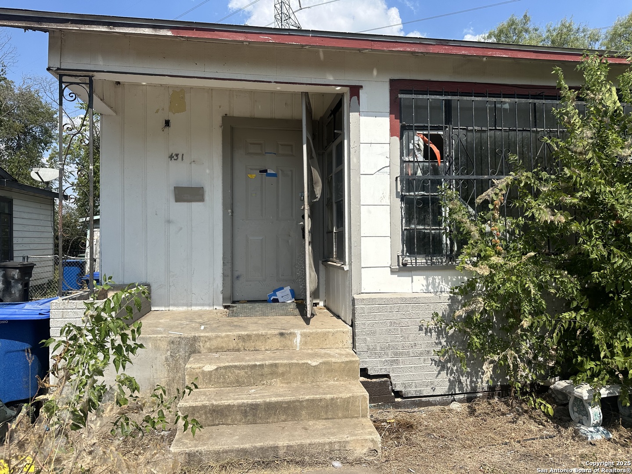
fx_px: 438
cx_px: 316
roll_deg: +0.5
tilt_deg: +1.4
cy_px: 237
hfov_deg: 71.6
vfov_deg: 56.8
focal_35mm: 24
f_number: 1.78
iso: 80
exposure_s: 1/5263
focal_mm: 6.86
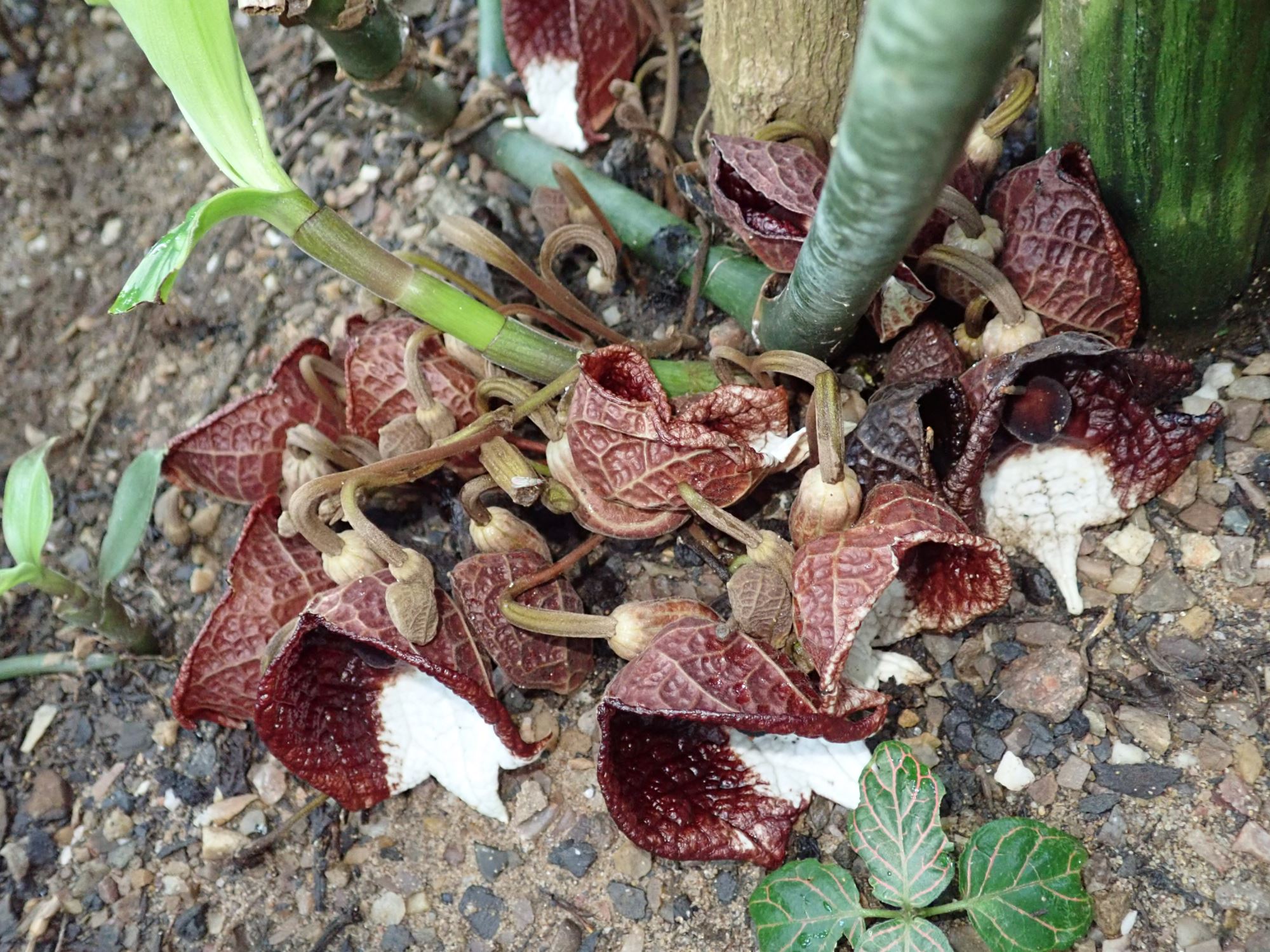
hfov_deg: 60.0
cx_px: 635
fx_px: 1101
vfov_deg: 46.8
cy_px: 476
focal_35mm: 30
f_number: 2.3
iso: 800
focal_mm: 5.5
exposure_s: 1/40
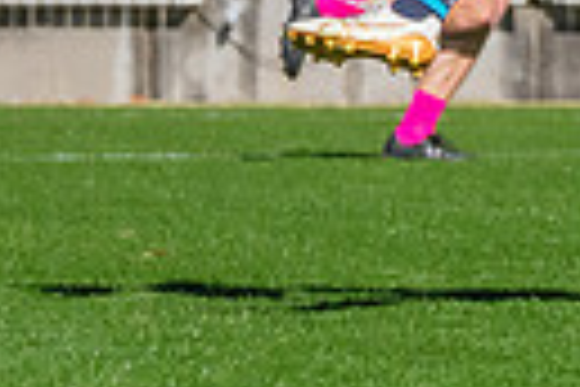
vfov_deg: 0.7
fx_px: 30528
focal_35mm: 1895
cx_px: 670
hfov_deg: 1.1
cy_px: -619
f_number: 13
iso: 800
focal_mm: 290
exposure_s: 1/1250
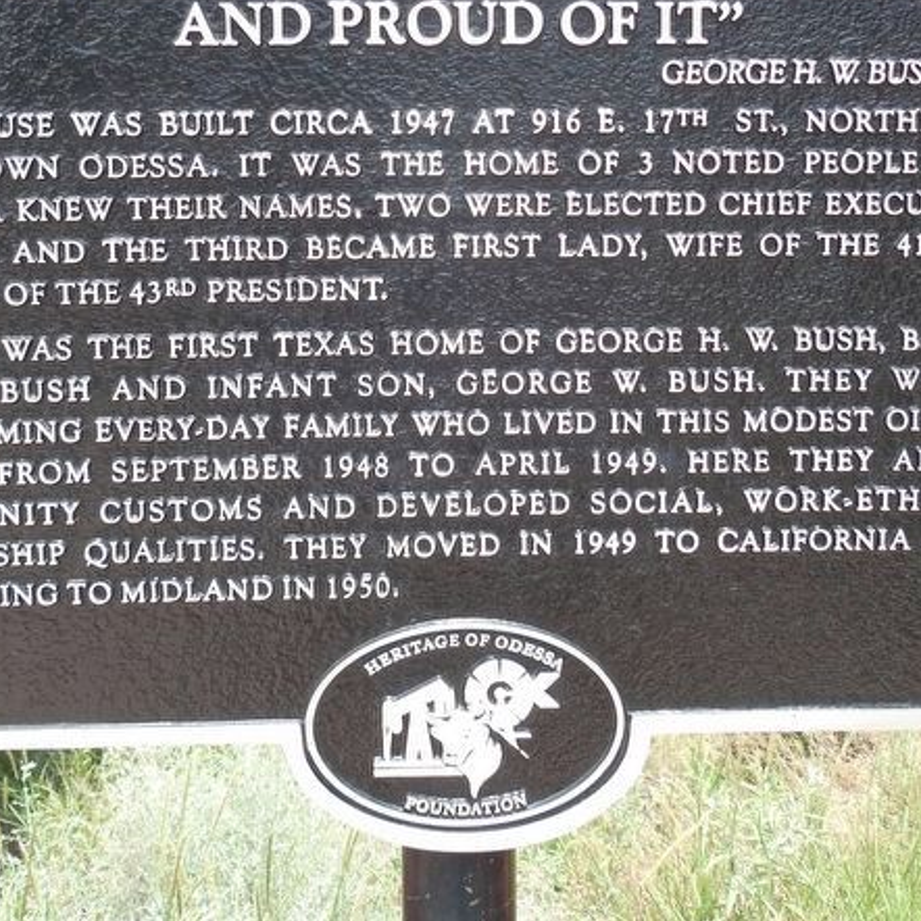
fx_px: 1204
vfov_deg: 41.3
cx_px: 408
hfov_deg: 41.8
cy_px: 300
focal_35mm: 40
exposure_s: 1/320
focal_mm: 4.5
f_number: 3.3
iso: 125
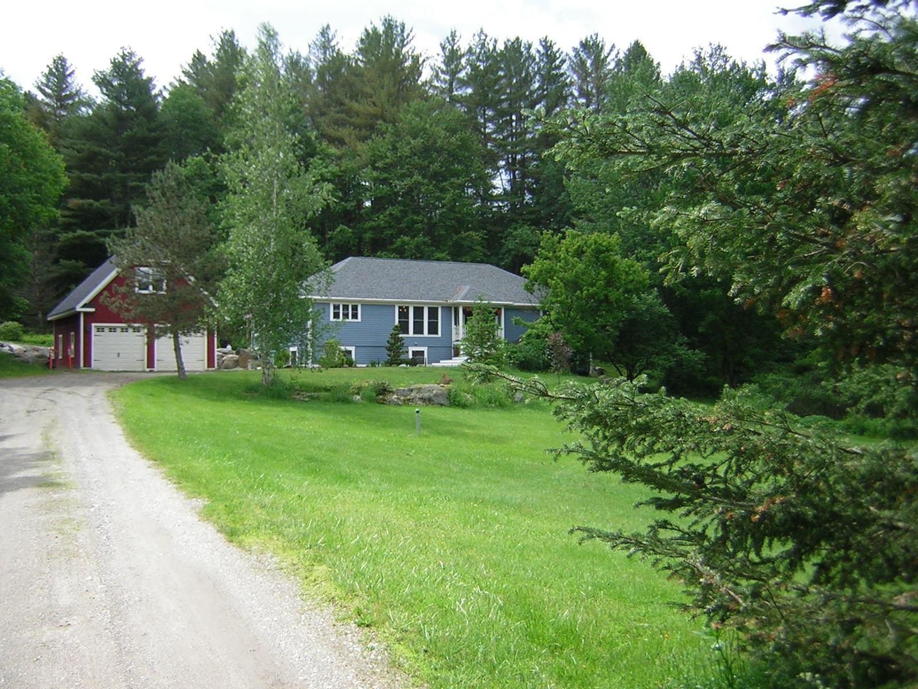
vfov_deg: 39.7
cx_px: 459
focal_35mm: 36
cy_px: 344
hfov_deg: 51.4
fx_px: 955
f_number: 2.6
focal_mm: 4.7
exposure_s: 1/441
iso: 50
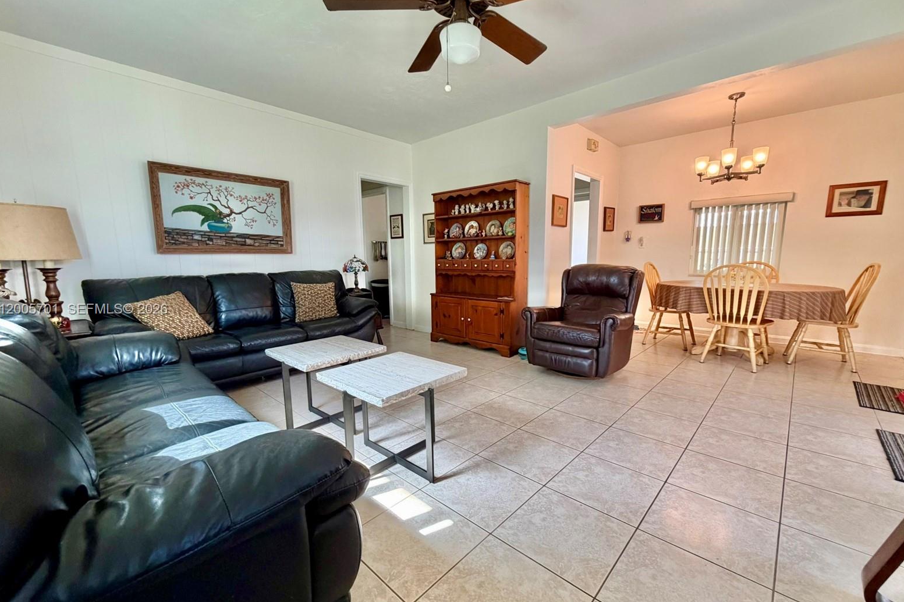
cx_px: 452
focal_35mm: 15
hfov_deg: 100.4
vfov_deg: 77.3
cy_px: 310
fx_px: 377
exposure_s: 1/120
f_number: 2.2
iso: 250
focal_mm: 2.22
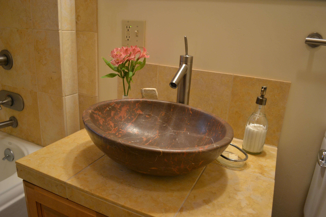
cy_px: 108
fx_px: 244
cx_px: 163
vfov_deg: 47.9
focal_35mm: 27
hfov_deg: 67.4
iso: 640
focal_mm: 18
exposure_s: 1/15
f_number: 3.5
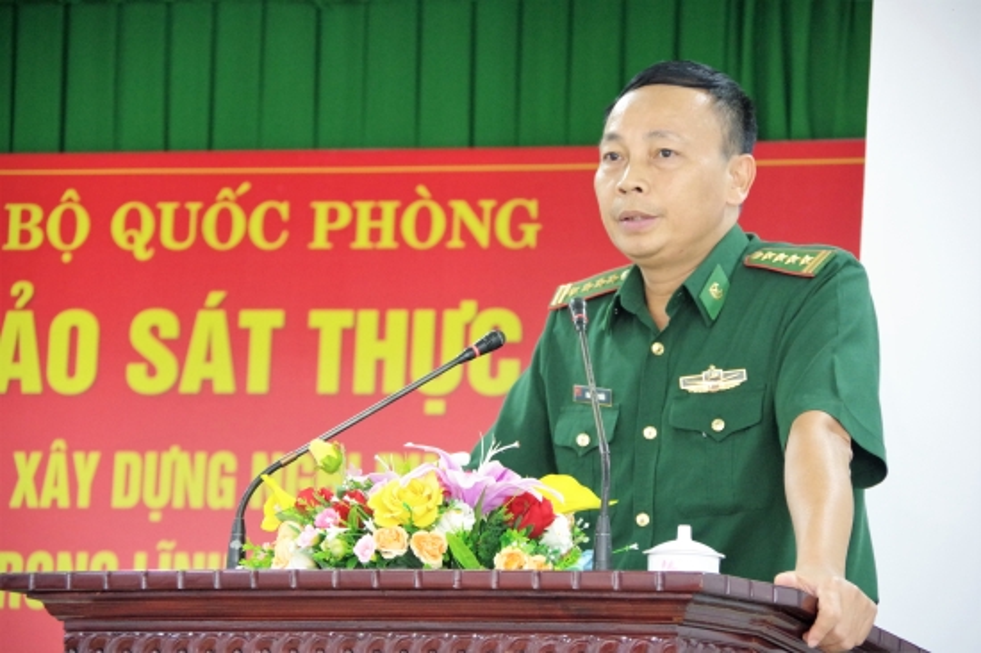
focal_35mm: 150
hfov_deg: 13.7
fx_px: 4085
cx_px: 490
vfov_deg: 9.1
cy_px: 326
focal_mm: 100
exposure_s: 1/30
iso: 3200
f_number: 5.6
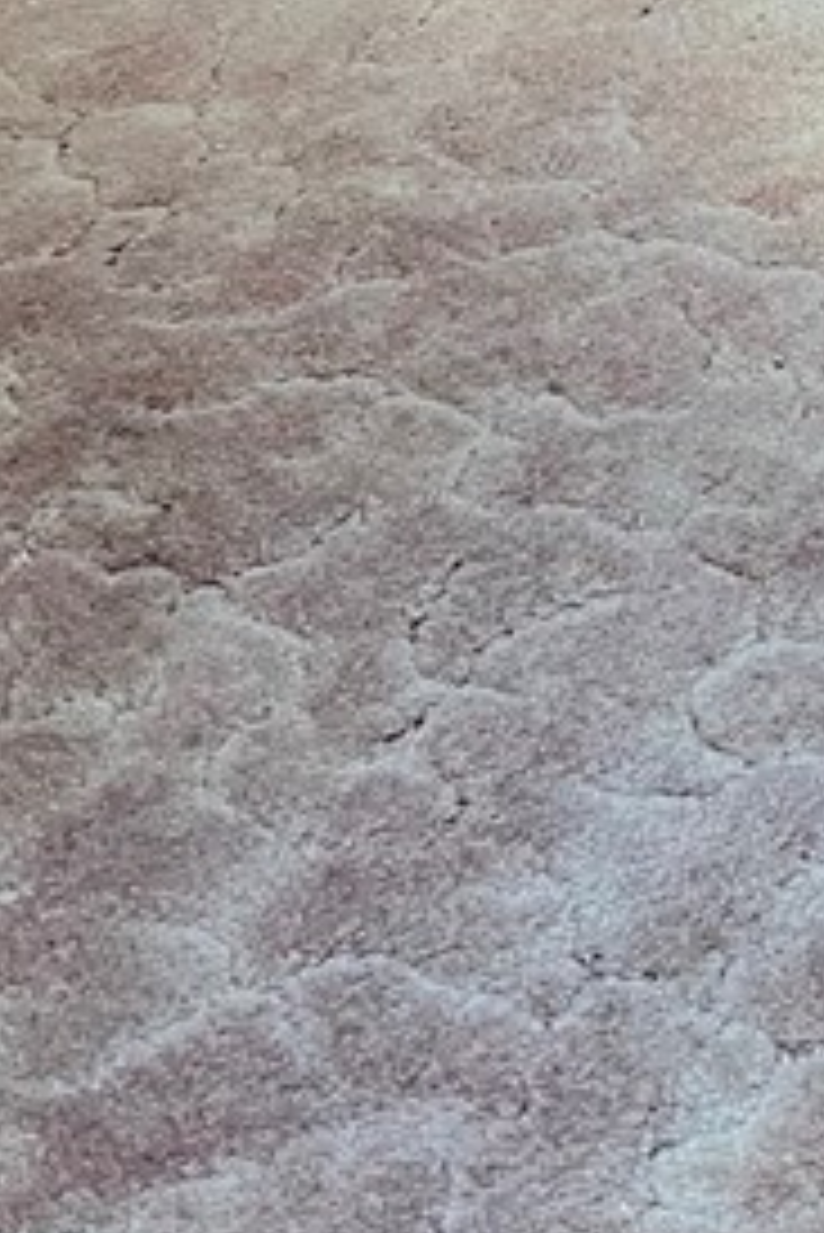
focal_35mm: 101
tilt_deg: -15.9
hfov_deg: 13.2
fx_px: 3463
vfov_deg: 17.4
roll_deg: -0.8
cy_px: -801
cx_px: 991
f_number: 1.6
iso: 320
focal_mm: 5.1
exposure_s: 1/60
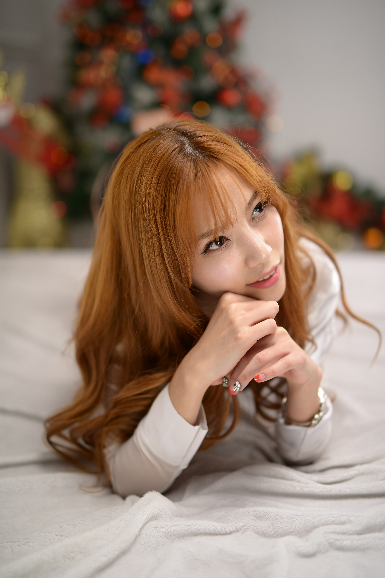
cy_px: 289
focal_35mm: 50
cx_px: 192
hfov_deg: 27.0
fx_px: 802
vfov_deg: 39.6
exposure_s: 1/160
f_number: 1.4
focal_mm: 50
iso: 100
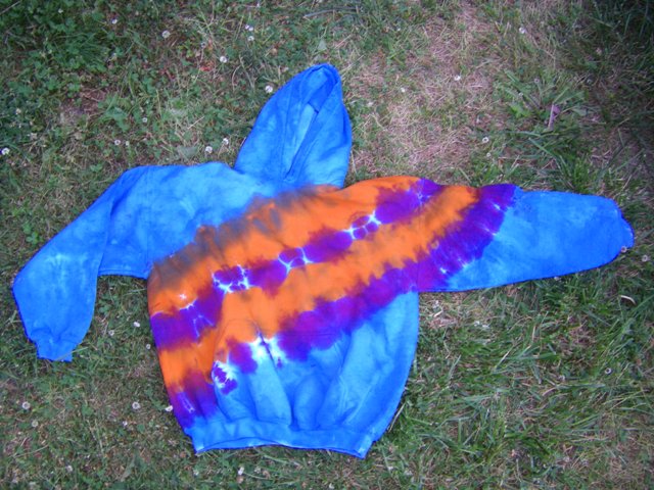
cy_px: 245
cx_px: 327
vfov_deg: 37.7
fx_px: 718
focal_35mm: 38
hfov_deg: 49.0
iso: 80
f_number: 3.5
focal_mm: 6.3
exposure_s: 1/50
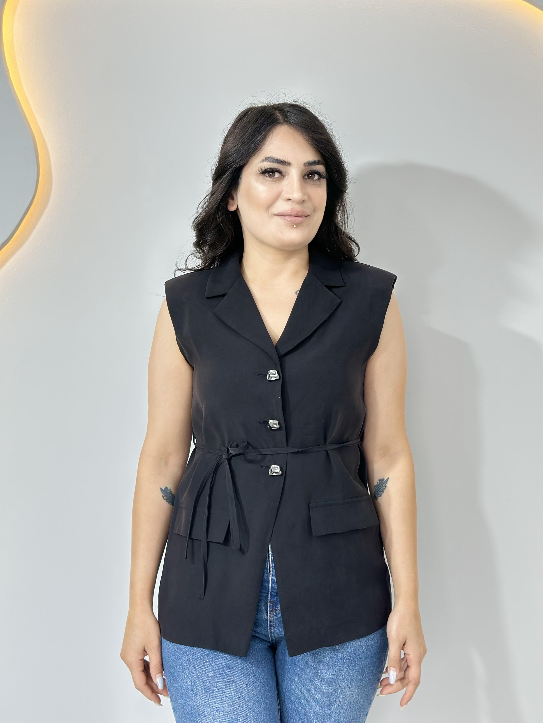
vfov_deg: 39.7
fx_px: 1004
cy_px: 362
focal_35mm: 48
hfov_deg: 30.3
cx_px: 272
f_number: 1.78
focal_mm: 6.86
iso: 64
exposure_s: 1/100
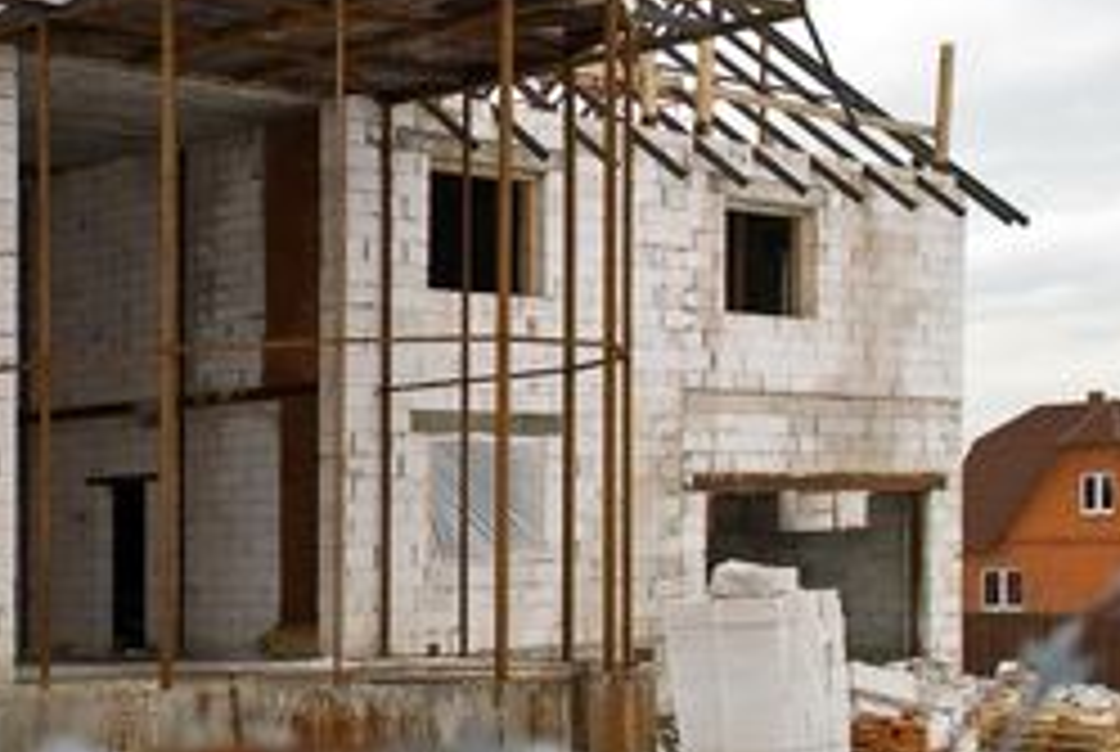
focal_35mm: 65
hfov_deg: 29.7
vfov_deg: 20.7
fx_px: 2026
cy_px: 137
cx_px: 126
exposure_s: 1/80
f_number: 4
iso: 100
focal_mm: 24
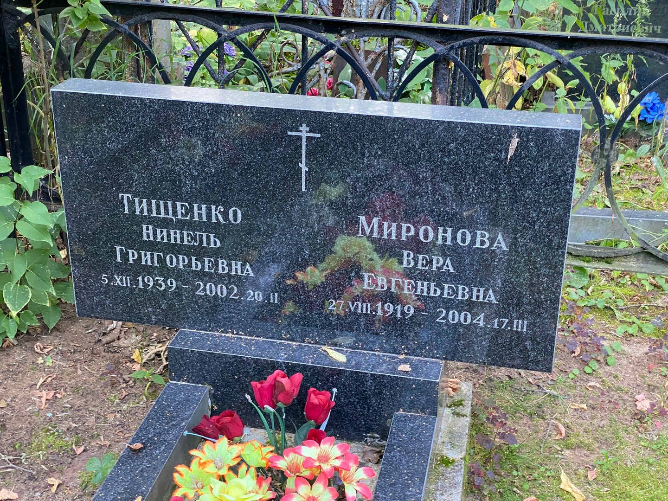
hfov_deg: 36.8
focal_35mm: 52
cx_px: 334
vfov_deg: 28.0
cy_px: 250
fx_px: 1003
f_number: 2
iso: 160
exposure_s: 1/80
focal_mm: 6
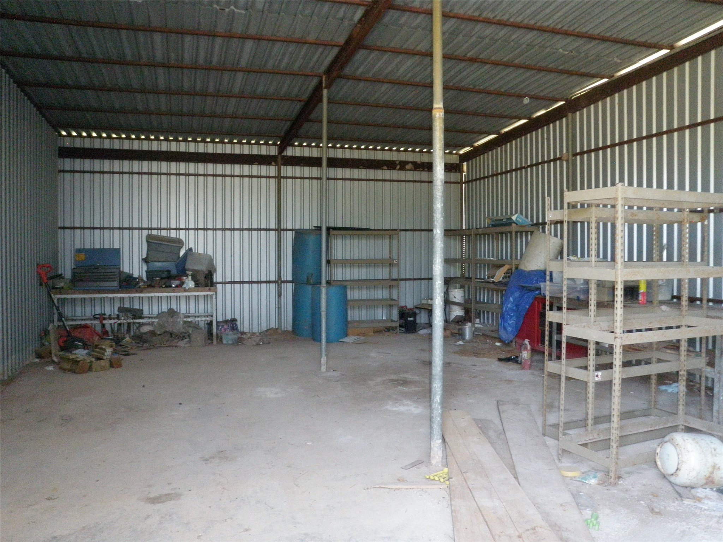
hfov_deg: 63.4
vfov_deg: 49.7
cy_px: 271
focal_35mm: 28
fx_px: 585
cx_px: 362
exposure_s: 1/30
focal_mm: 5
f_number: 3.5
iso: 500
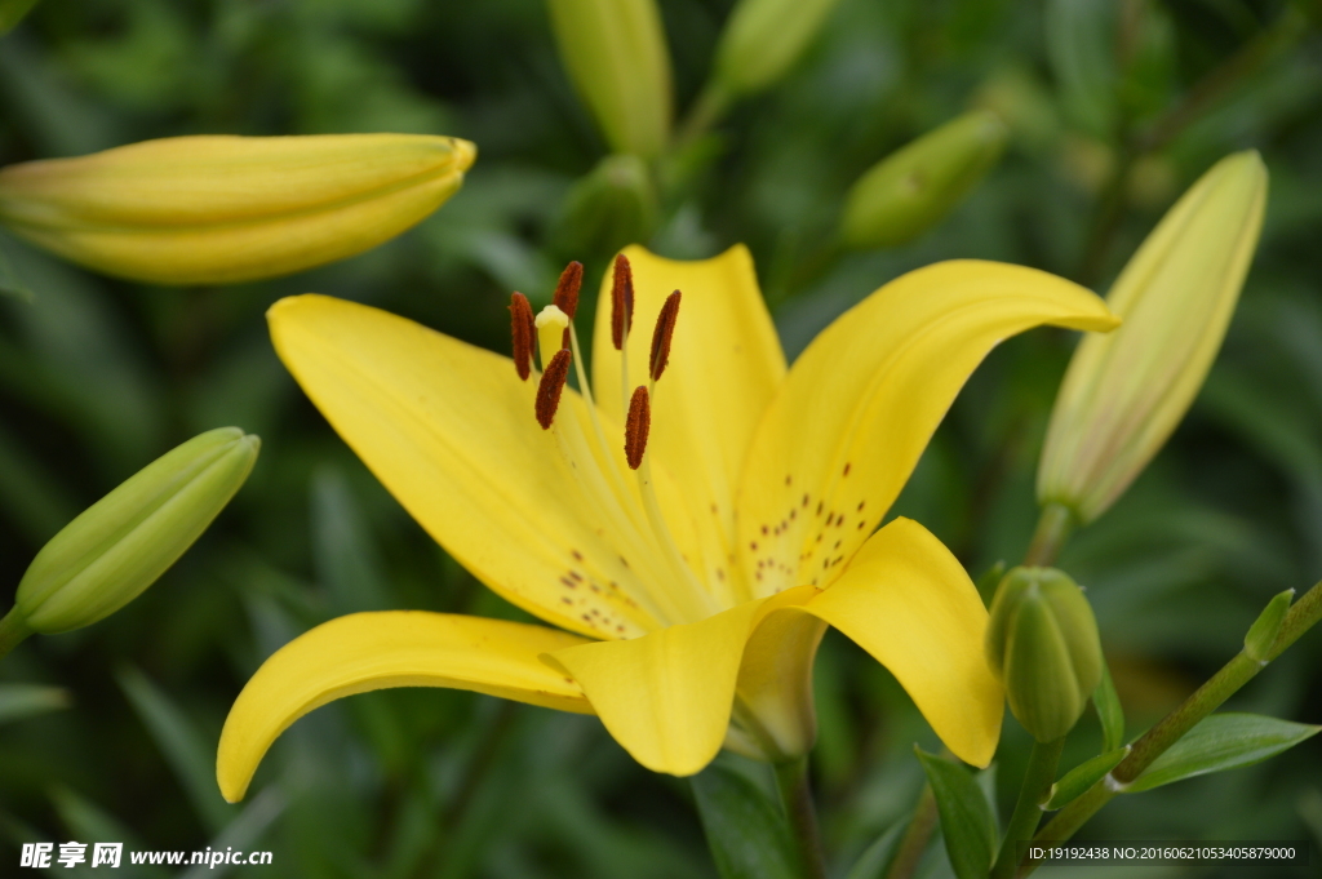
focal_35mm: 174
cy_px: 440
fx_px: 6384
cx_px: 661
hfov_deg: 11.8
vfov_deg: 7.9
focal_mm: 116
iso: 250
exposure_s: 1/500
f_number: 5.6
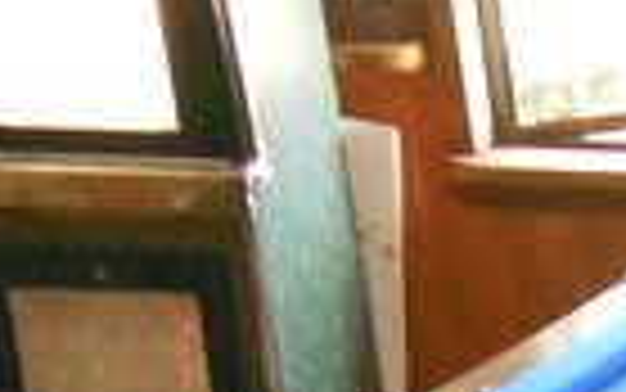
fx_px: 2714
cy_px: 1271
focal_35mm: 159
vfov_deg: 7.1
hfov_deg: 10.8
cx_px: 1581
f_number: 3.2
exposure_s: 1/25
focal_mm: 4.6
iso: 250
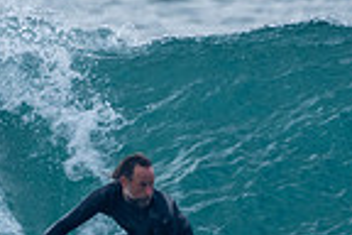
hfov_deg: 0.7
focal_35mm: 2900
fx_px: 28353
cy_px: 302
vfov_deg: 0.5
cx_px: 139
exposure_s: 1/1250
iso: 450
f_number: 5.6
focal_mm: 480
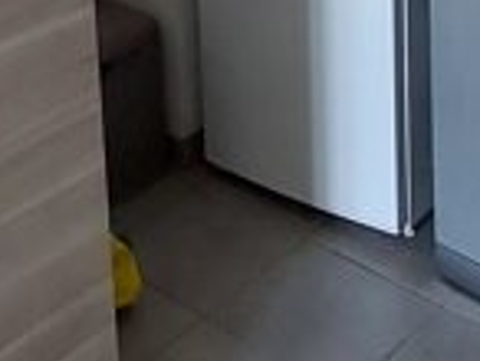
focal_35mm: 71
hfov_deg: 27.3
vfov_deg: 17.8
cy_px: -230
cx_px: 181
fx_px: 986
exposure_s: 1/60
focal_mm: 1.74
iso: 200
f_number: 2.2
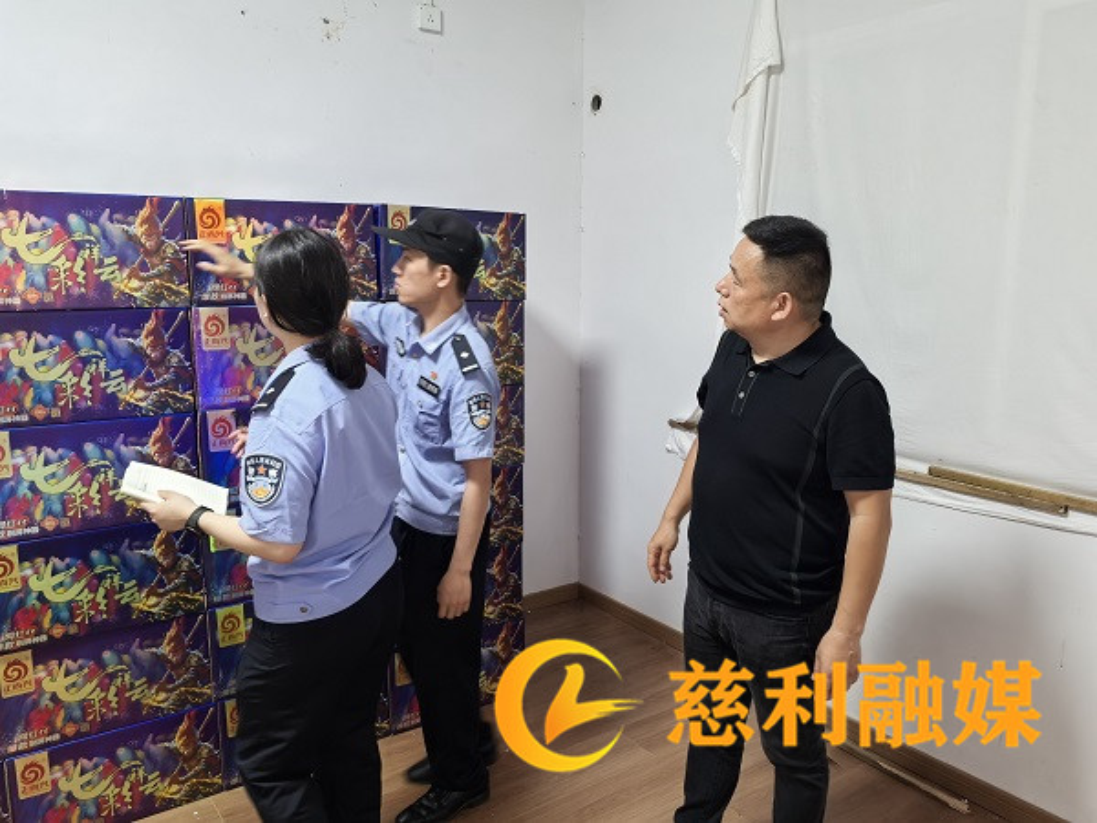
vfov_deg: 51.4
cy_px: 412
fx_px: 856
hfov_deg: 65.3
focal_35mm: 27
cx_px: 548
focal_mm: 6.35
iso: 250
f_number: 2
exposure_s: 1/49.8
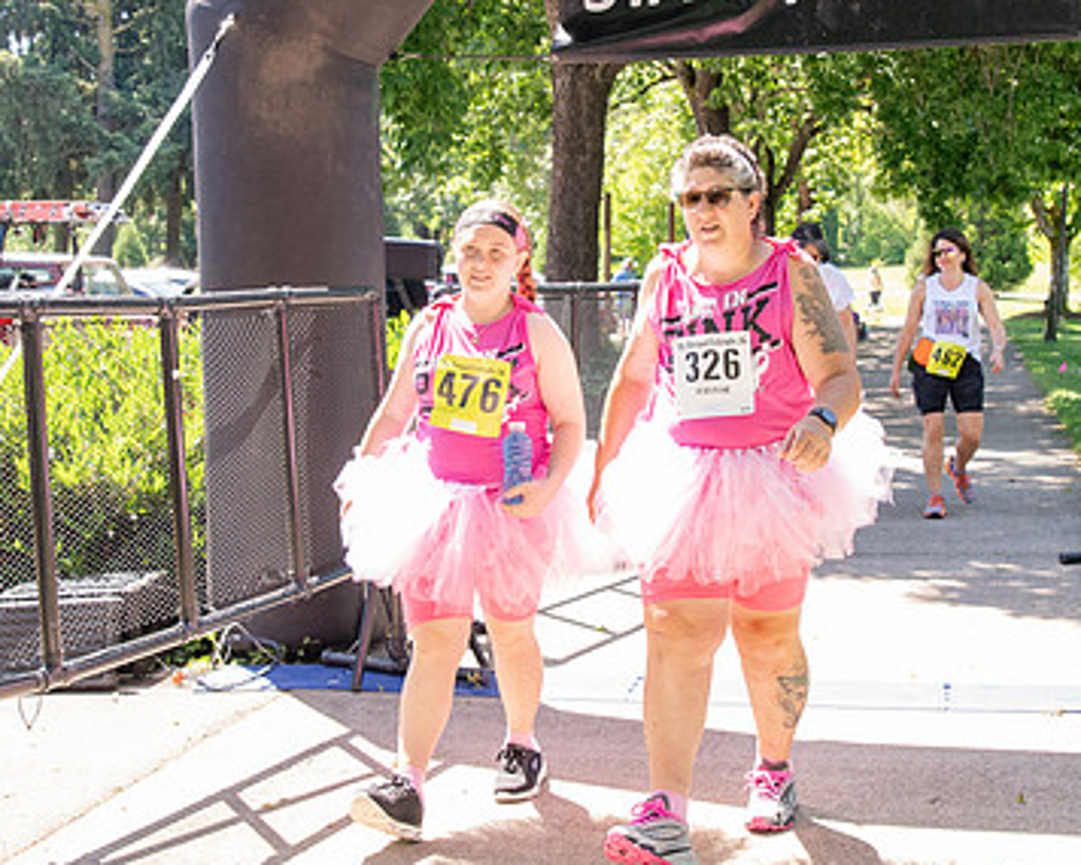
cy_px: 328
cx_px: 528
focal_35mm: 55
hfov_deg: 34.1
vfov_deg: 27.5
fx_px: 1760
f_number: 4
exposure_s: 1/400
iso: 500
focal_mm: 24
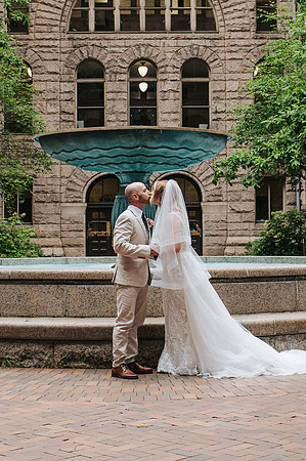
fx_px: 1044
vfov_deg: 24.9
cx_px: 182
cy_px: 199
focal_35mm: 82
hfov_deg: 16.7
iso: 800
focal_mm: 35
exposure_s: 1/400
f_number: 4
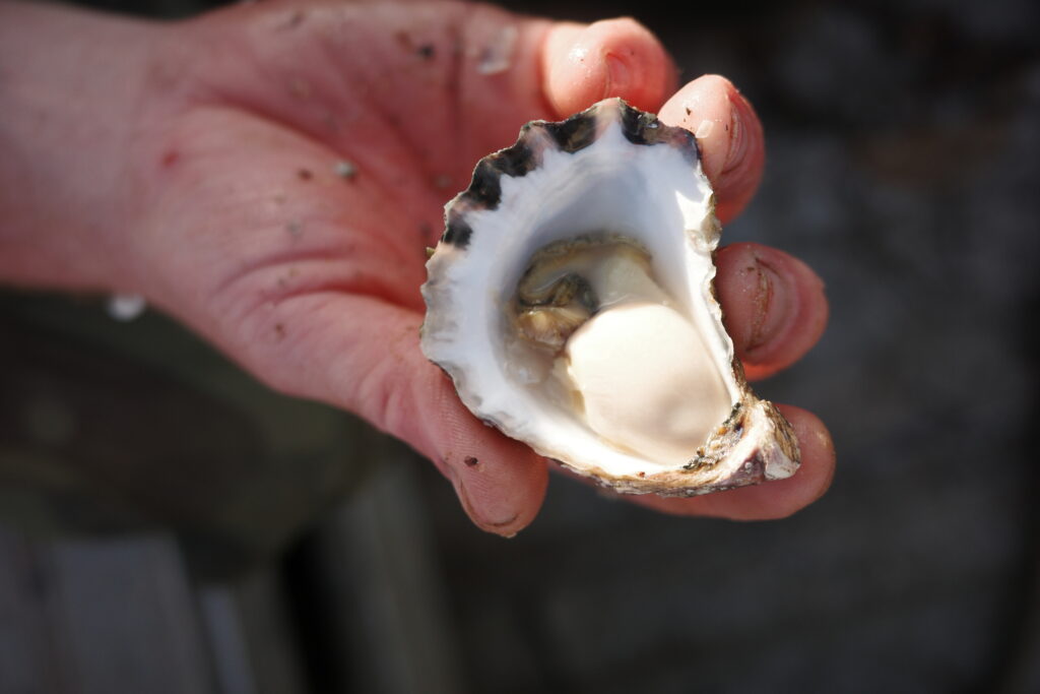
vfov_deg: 33.4
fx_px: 1156
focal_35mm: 40
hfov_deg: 48.5
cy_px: 347
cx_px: 520
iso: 200
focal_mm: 26
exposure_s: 1/800
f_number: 2.8
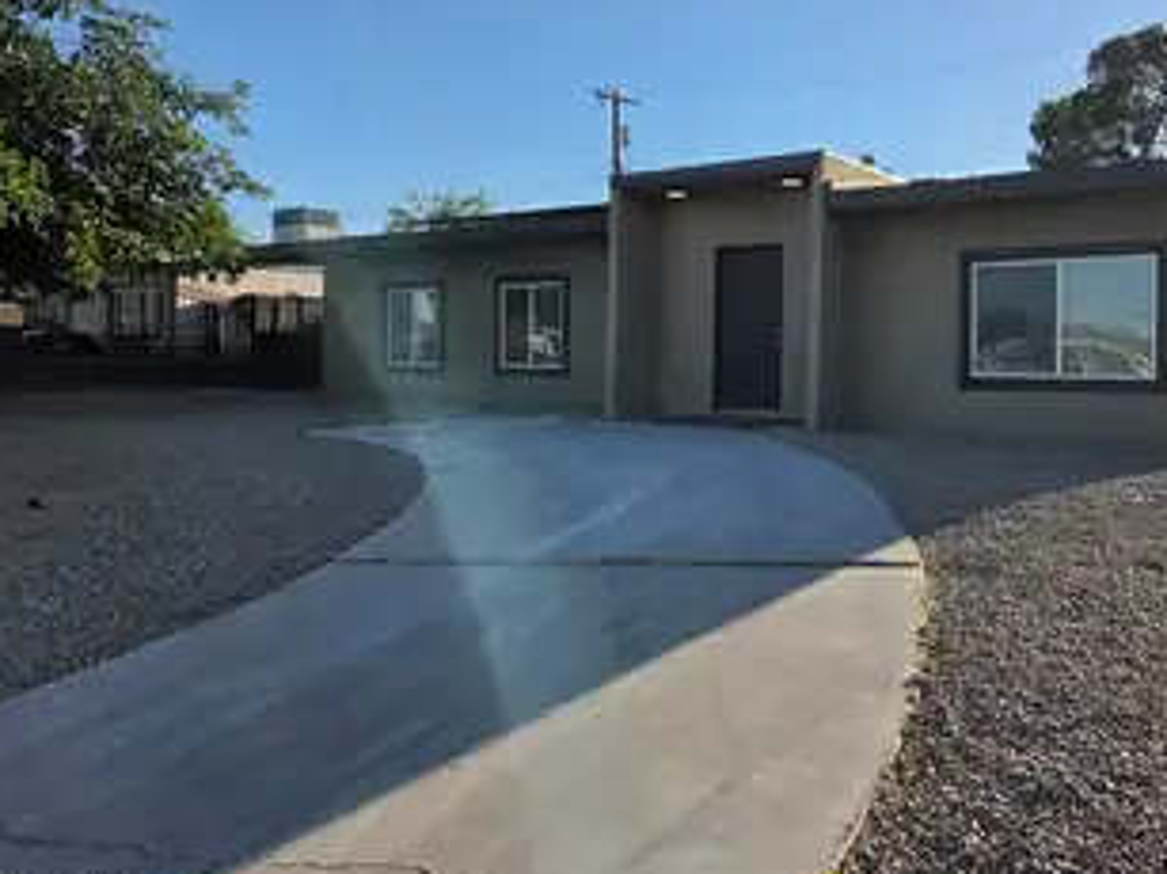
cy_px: 346
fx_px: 1011
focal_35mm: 30
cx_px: 722
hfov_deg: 59.3
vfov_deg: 46.5
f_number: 1.8
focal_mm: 5.4
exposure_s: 1/3788
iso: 80
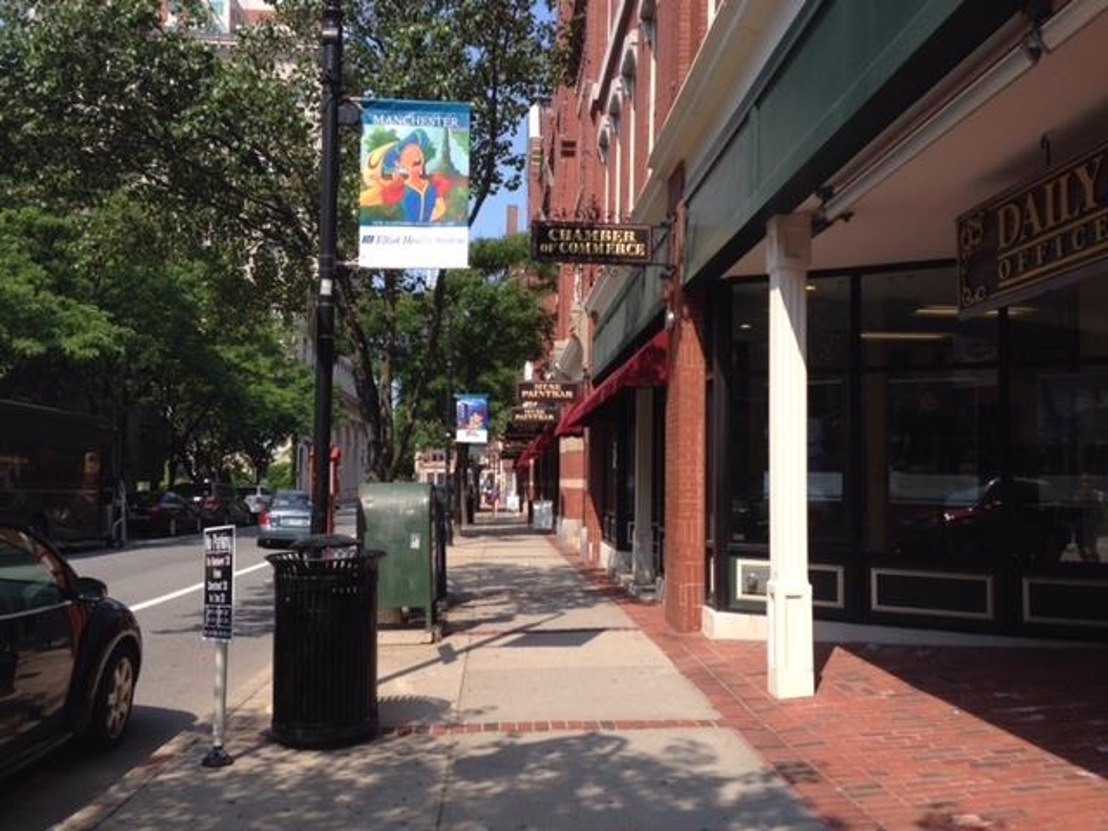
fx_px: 1056
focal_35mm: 33
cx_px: 554
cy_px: 416
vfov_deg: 42.9
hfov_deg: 55.4
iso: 50
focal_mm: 4.12
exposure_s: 1/1085
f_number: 2.4
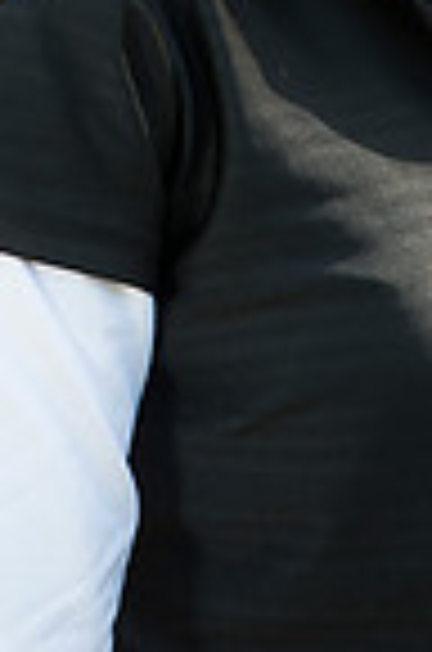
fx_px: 11213
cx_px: 349
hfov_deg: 2.2
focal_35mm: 620
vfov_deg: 3.3
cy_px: -351
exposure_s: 1/320
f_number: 5
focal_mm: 200
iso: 200
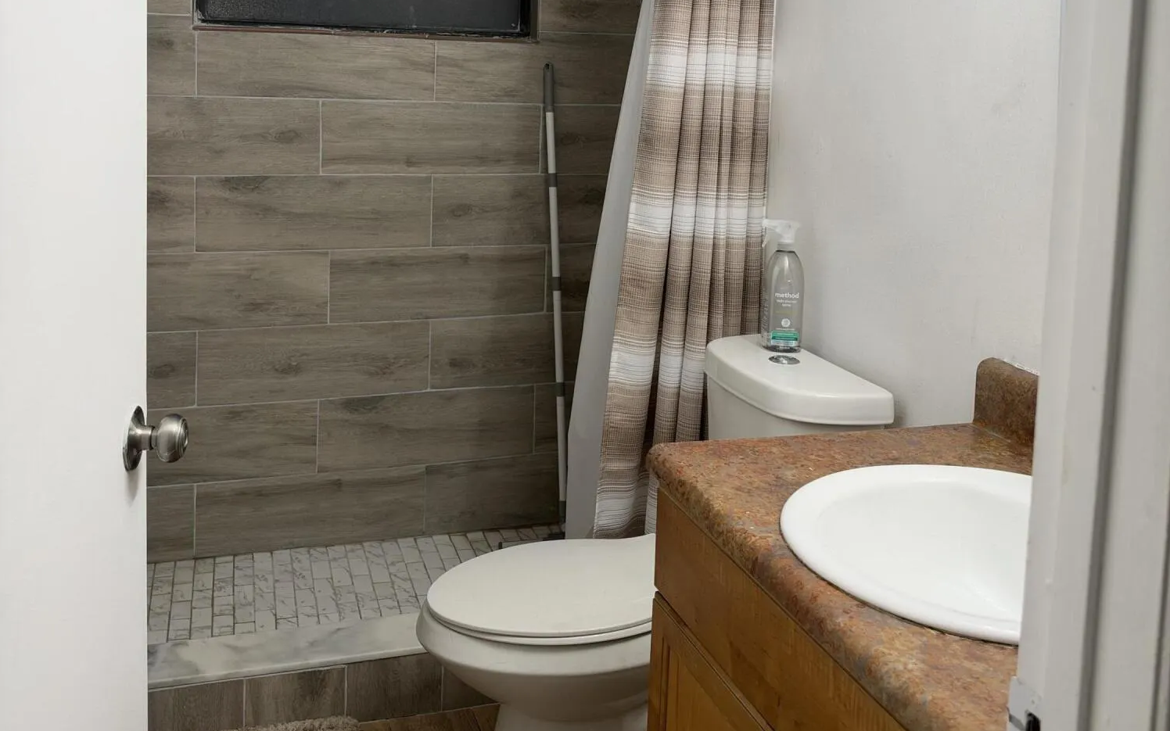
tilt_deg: -2.5
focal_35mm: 34
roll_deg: -1.3
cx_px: 585
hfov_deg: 56.7
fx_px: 1084
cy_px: 167
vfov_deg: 36.3
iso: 100
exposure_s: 1/120
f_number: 1.8
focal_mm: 6.93
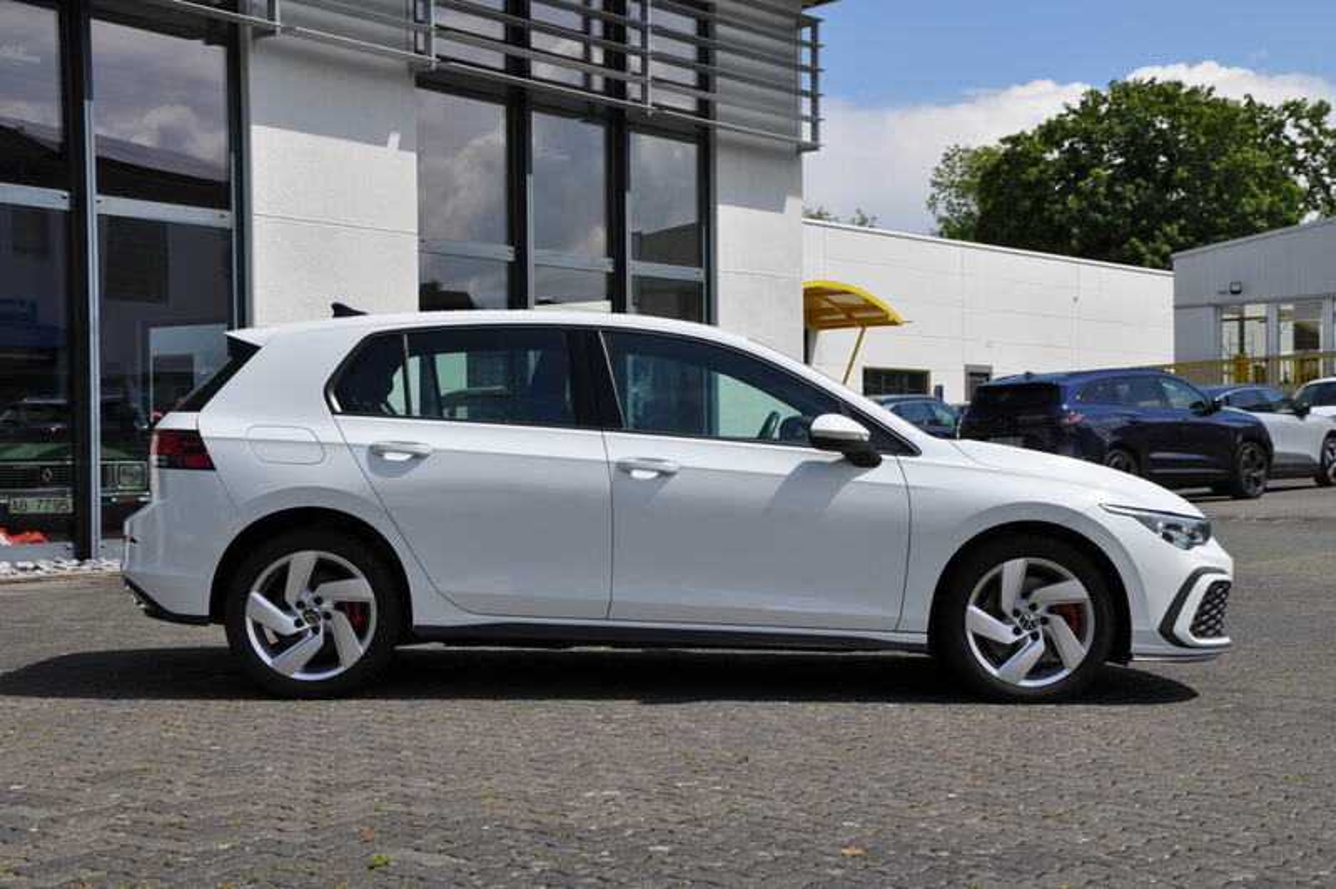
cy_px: 444
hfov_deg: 33.4
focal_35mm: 60
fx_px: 2225
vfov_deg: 22.6
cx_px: 668
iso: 200
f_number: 10
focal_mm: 40
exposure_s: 1/500
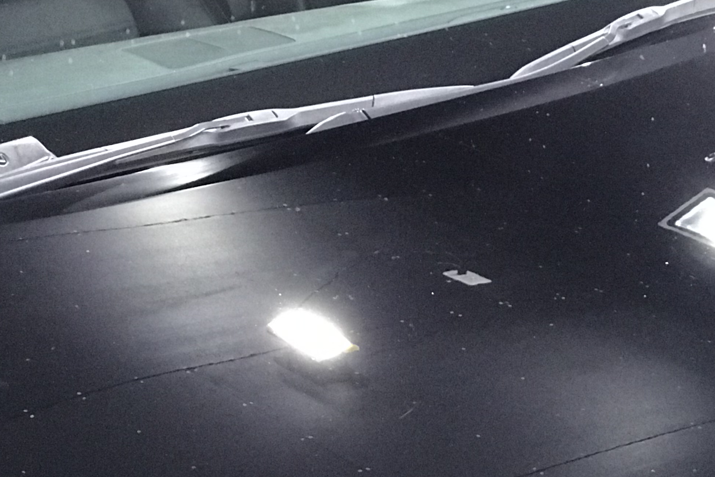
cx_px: 609
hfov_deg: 16.6
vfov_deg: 11.1
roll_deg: +1.8
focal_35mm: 122
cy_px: 520
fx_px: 2423
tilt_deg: -25.0
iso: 800
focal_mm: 6.6
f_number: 2.8
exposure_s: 1/60
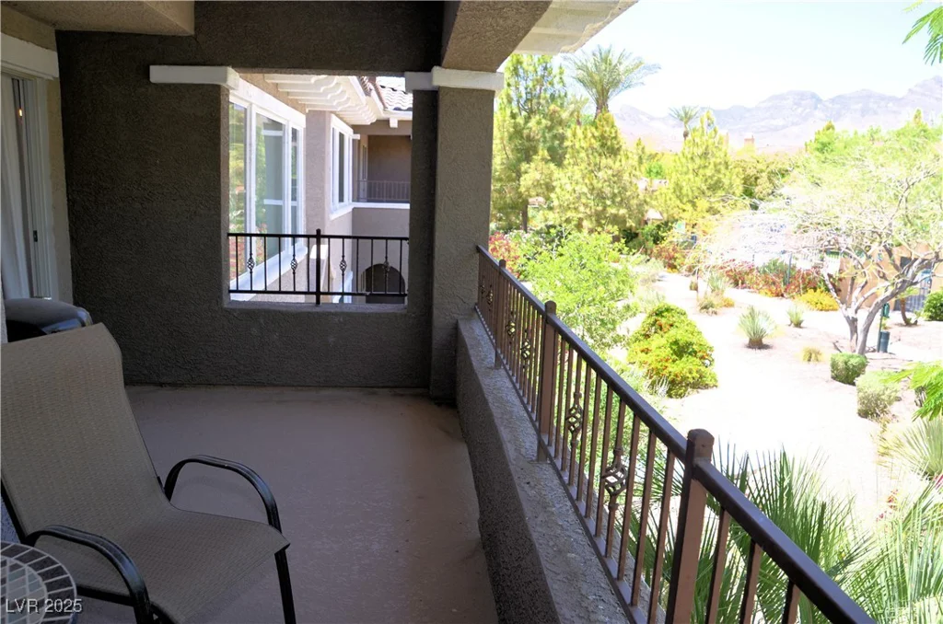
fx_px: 706
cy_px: 312
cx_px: 472
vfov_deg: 47.7
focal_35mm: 27
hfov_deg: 67.5
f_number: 8
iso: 200
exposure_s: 1/250
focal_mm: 18
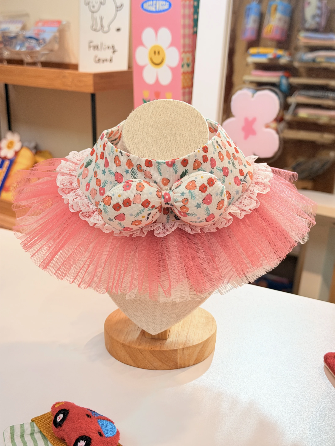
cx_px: 168
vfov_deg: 39.7
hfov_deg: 30.3
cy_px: 223
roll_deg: -0.6
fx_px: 619
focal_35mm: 48
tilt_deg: -17.8
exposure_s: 1/487
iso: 64
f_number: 1.78
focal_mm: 6.76
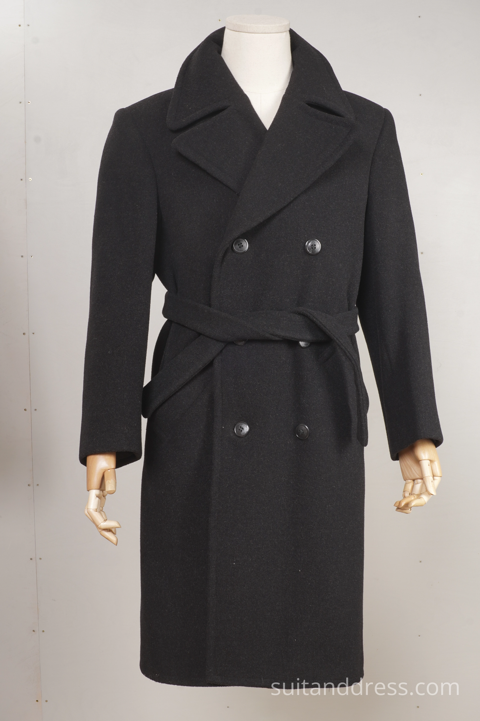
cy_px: 360
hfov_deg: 28.1
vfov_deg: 41.1
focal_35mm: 48
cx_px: 240
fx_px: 960
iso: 200
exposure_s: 1/1.25
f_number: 14
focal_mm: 32
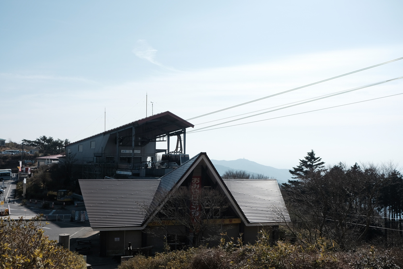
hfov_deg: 54.4
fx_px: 392
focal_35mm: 35
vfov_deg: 37.9
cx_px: 202
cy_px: 134
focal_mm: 23
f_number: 3.6
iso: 200
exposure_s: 1/3500
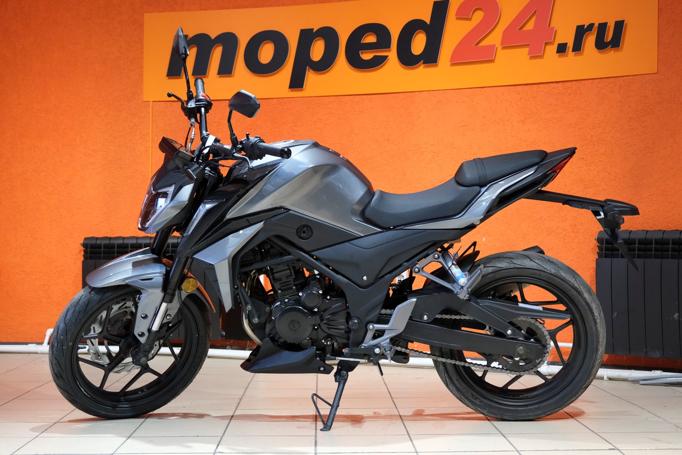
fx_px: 1061
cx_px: 341
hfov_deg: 35.6
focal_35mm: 56
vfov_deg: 24.2
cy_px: 228
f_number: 4
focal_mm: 37.6
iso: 2000
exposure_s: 1/100
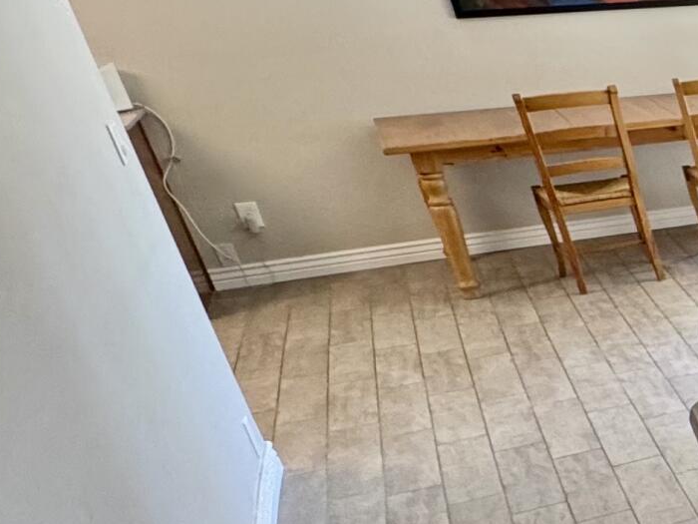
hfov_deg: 19.3
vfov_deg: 23.7
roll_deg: +0.7
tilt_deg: -26.3
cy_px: 476
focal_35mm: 60
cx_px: 1385
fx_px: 1210
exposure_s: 1/60
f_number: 2.2
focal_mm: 2.22
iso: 200
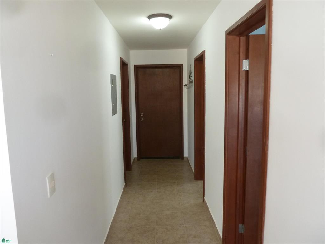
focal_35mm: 25
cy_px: 122
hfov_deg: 69.4
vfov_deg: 54.9
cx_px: 162
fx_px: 235
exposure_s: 1/30
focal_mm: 4.1
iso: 200
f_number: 3.3
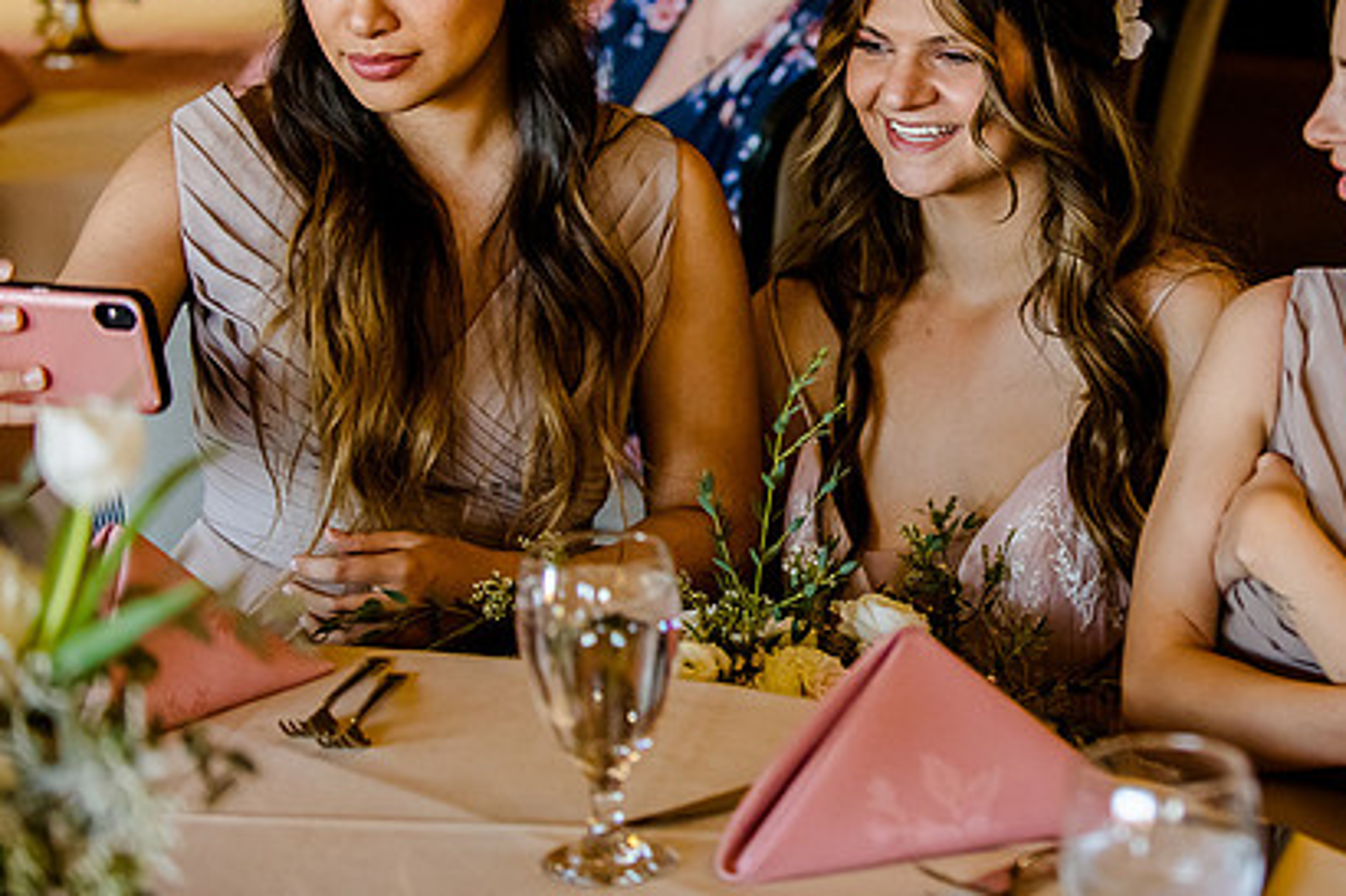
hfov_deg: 19.0
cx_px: 930
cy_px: 271
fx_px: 3999
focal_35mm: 107
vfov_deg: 12.8
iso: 2500
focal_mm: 70
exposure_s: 1/400
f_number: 2.8
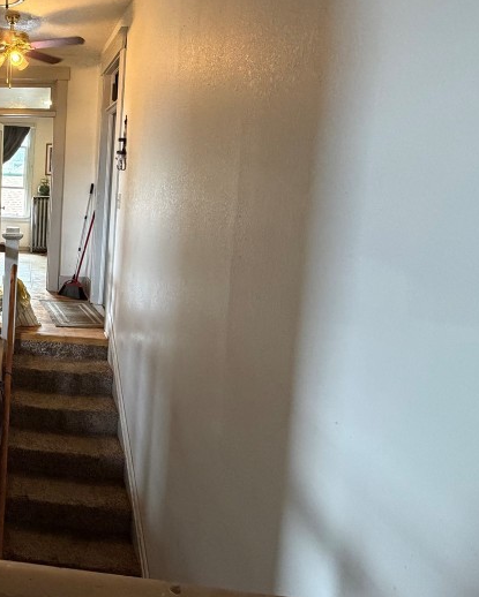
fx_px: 478
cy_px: 210
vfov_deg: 62.8
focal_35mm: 27
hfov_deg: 43.0
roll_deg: -1.4
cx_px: -33
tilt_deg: -4.3
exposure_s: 1/60
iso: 400
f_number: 2.2
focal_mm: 2.22
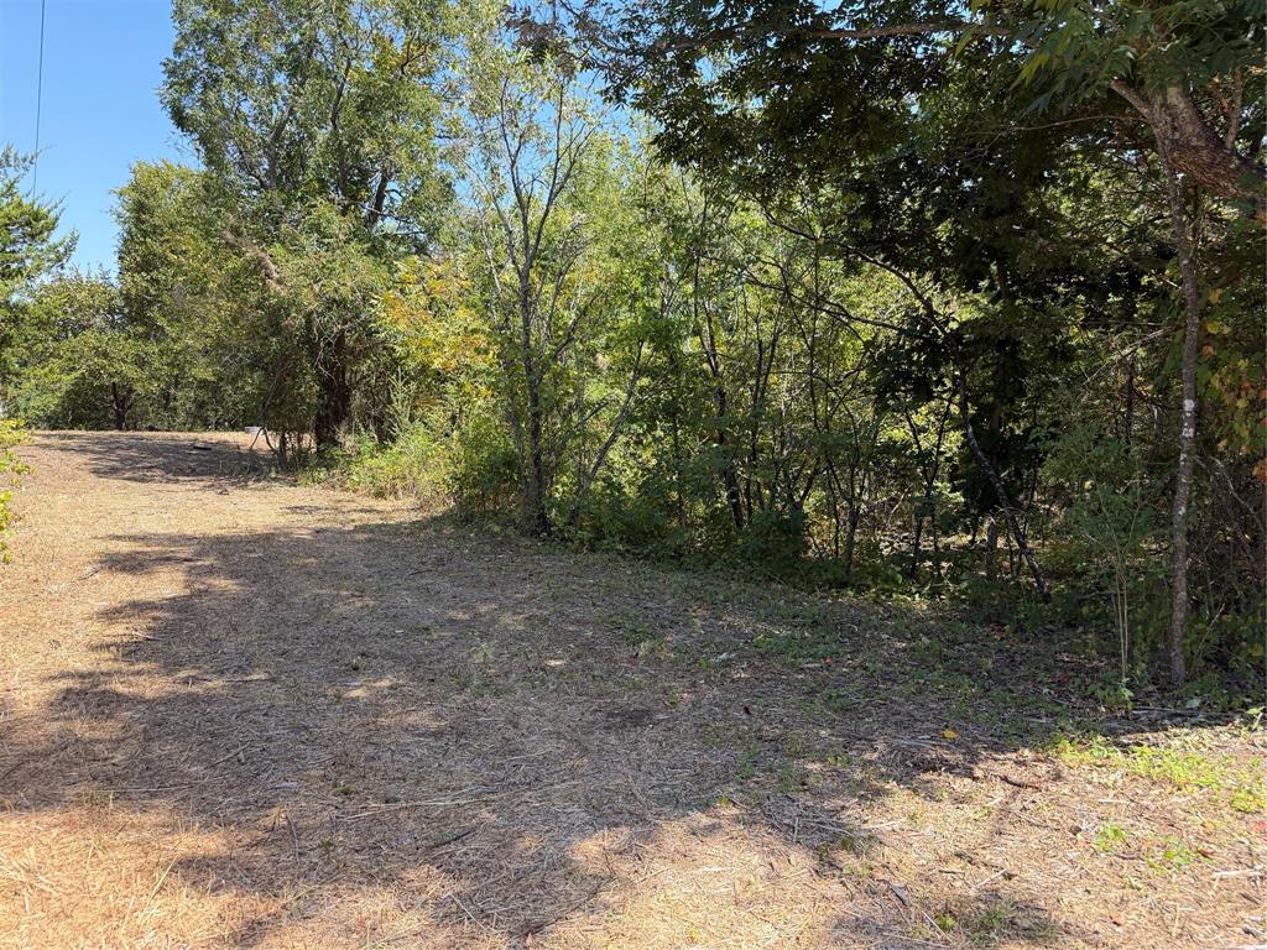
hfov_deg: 71.6
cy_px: 475
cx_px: 634
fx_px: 878
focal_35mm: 24
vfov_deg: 56.8
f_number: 1.78
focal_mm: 6.76
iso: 100
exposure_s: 1/1337
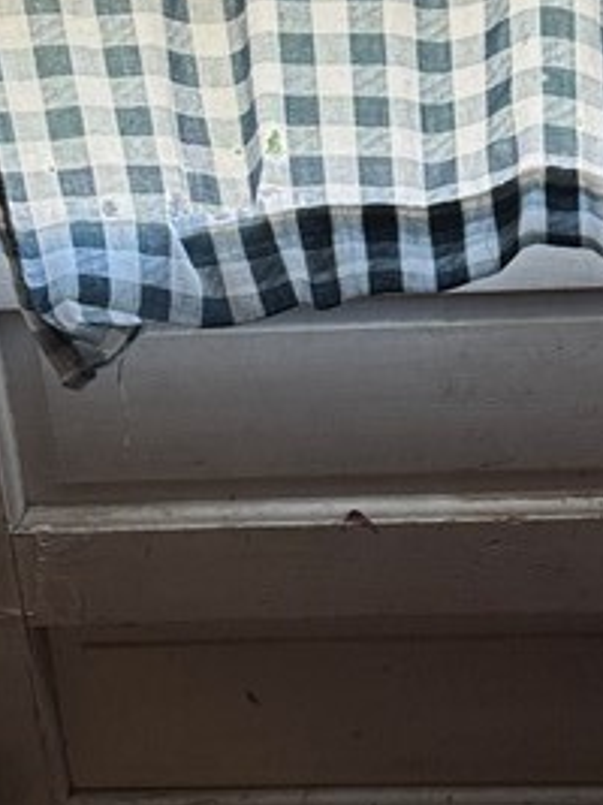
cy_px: 51
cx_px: 335
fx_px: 2139
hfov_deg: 16.0
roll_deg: +4.2
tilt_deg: -27.0
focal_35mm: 92
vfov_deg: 20.8
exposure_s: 1/138
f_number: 1.78
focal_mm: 6.86
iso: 64
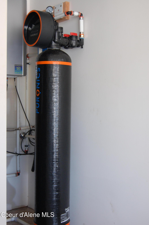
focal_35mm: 51
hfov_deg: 26.4
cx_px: 74
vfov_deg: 38.9
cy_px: 112
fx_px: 317
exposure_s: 1/60
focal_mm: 34
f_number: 4.5
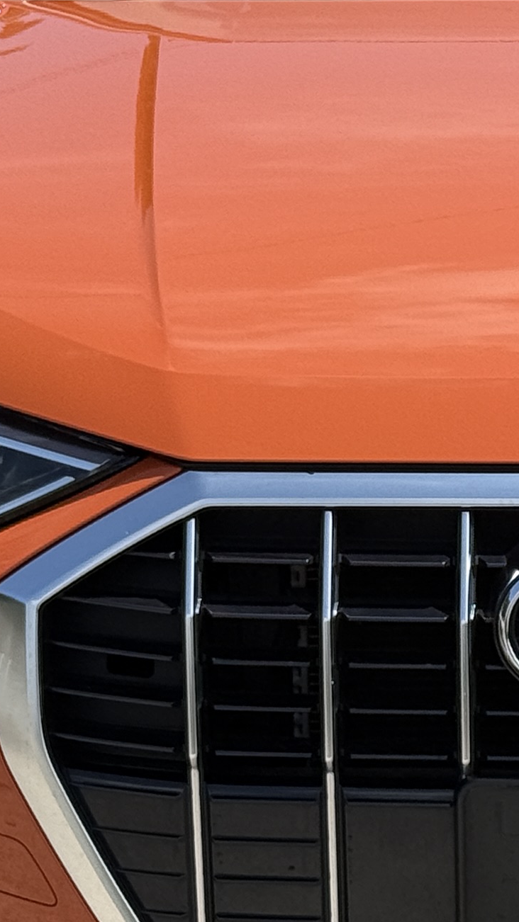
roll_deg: -1.4
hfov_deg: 7.4
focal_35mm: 162
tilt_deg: -11.8
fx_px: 3965
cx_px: 716
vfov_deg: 13.3
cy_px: 373
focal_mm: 6.76
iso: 64
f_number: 1.78
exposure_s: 1/4329
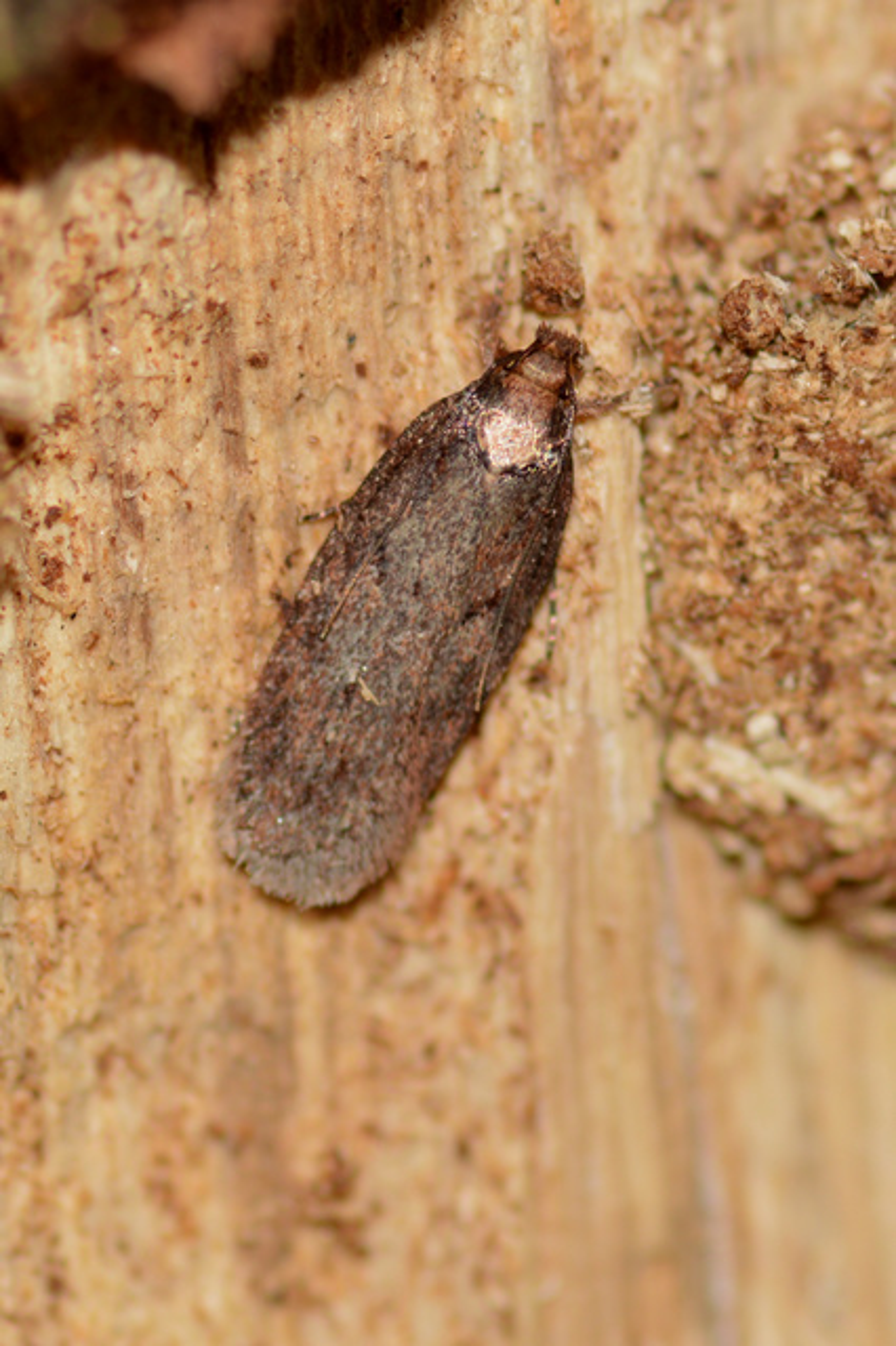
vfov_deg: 13.7
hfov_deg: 9.1
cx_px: 448
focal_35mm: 150
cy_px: 673
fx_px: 5606
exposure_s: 1/200
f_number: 9
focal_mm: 100
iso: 100
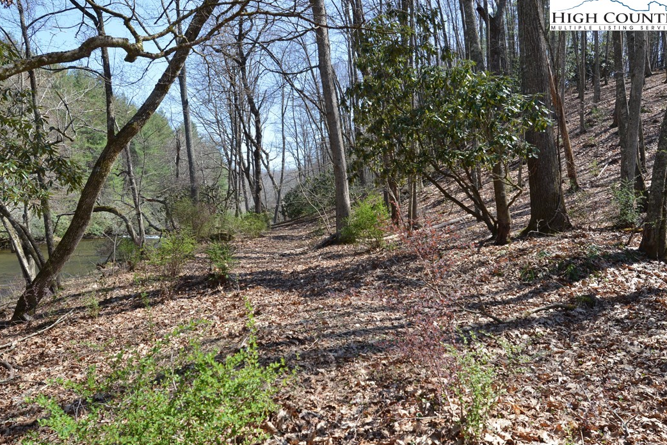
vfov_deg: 51.3
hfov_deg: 71.5
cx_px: 341
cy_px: 227
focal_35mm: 25
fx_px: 463
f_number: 5.6
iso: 100
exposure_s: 1/125
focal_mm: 16
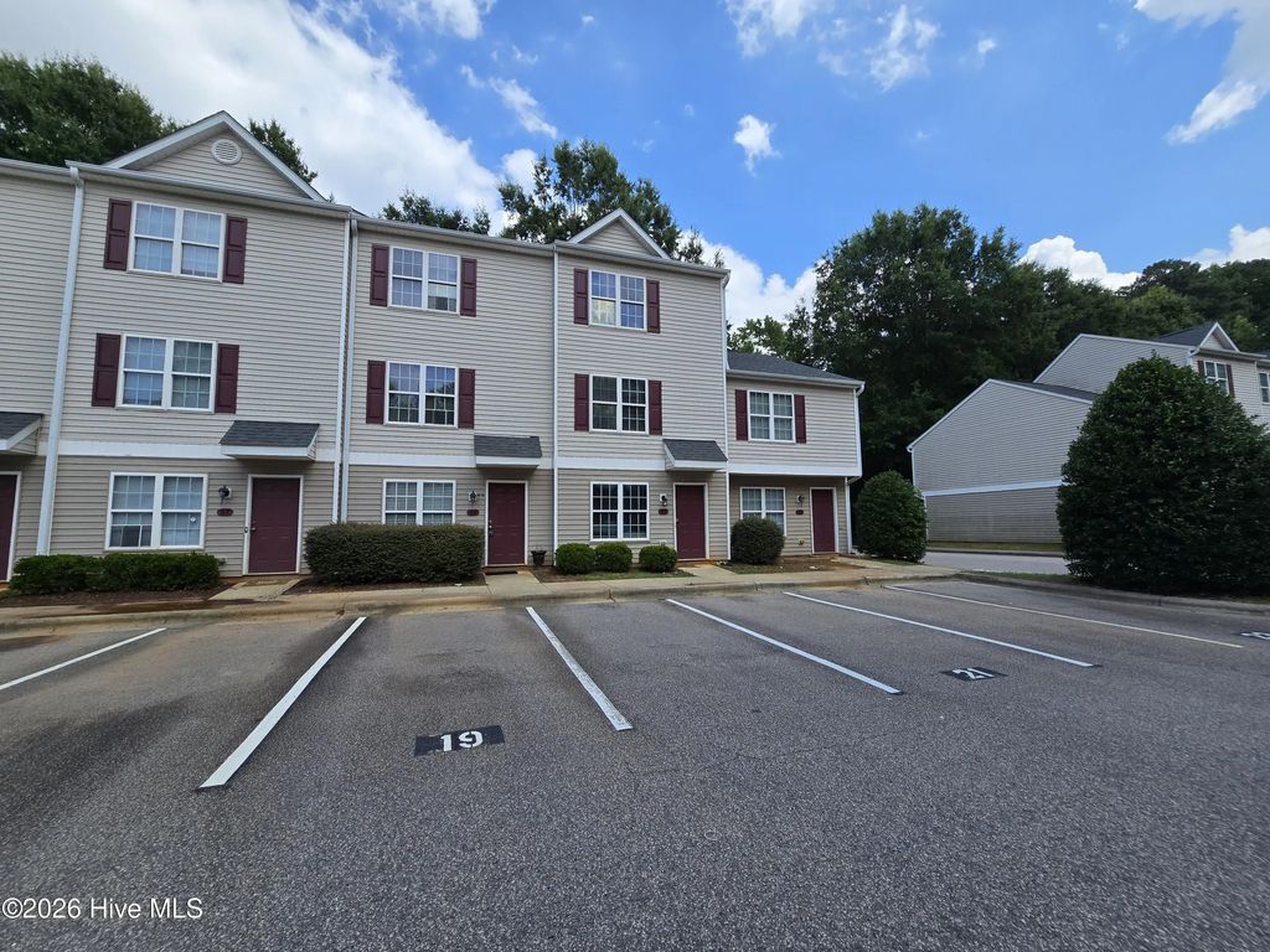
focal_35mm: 13
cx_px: 635
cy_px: 476
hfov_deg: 106.2
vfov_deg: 89.9
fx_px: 477
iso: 50
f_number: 2.2
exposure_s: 1/2308
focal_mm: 2.2
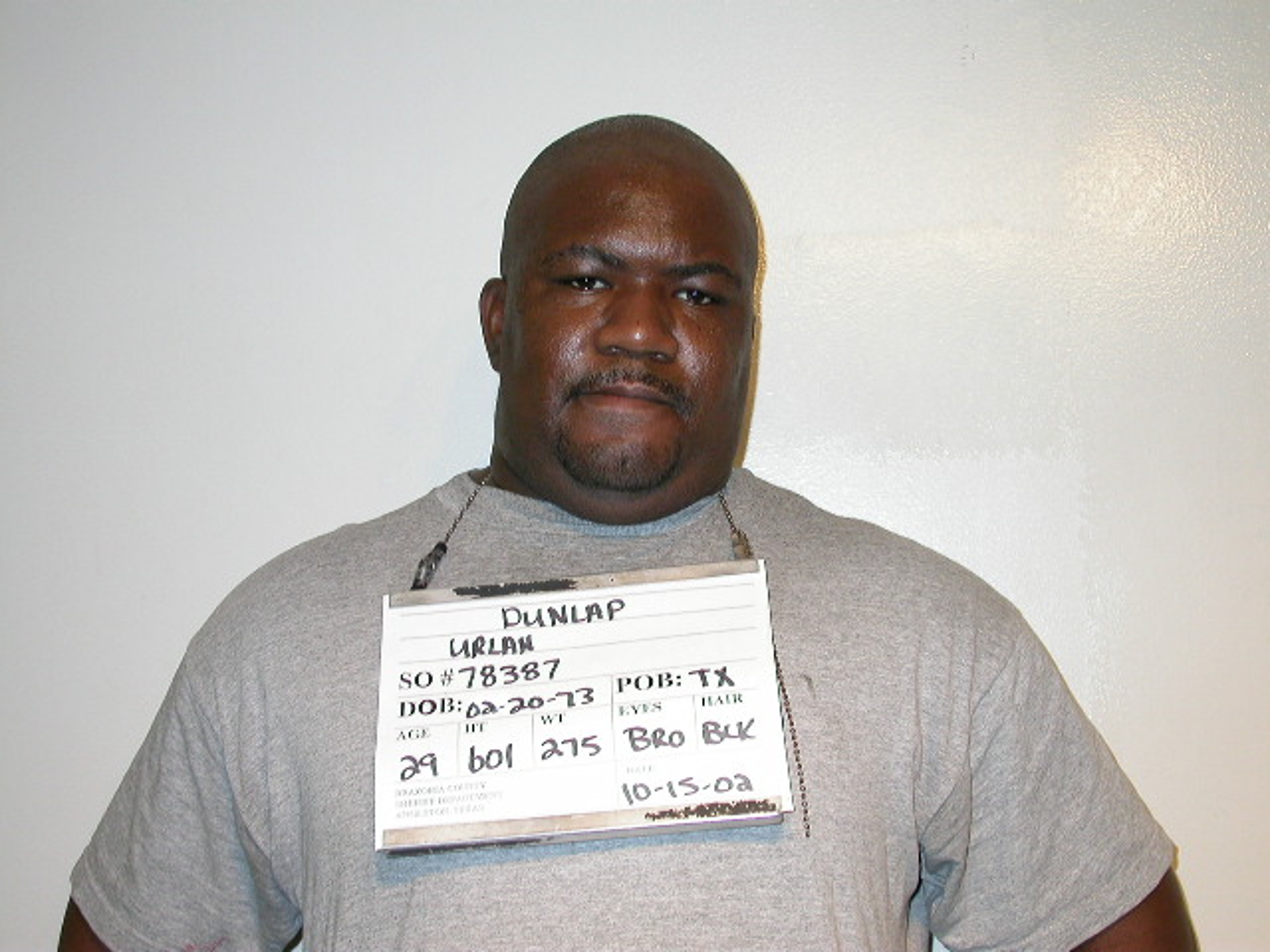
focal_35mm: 53
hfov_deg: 36.2
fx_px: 1944
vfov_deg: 27.5
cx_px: 635
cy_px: 476
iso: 100
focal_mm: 11.1
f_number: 2.9
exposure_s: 1/60.3
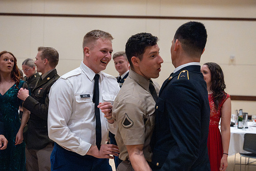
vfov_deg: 25.5
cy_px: 86
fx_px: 377
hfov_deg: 37.5
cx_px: 128
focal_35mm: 53
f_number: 3.5
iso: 20000
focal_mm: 53
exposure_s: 1/400
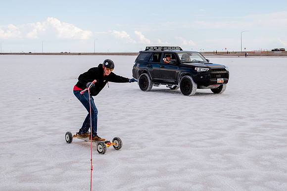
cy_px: 68
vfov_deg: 23.1
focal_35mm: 59
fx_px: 467
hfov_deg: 34.2
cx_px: 158
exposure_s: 1/500
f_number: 8
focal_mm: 44
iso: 250
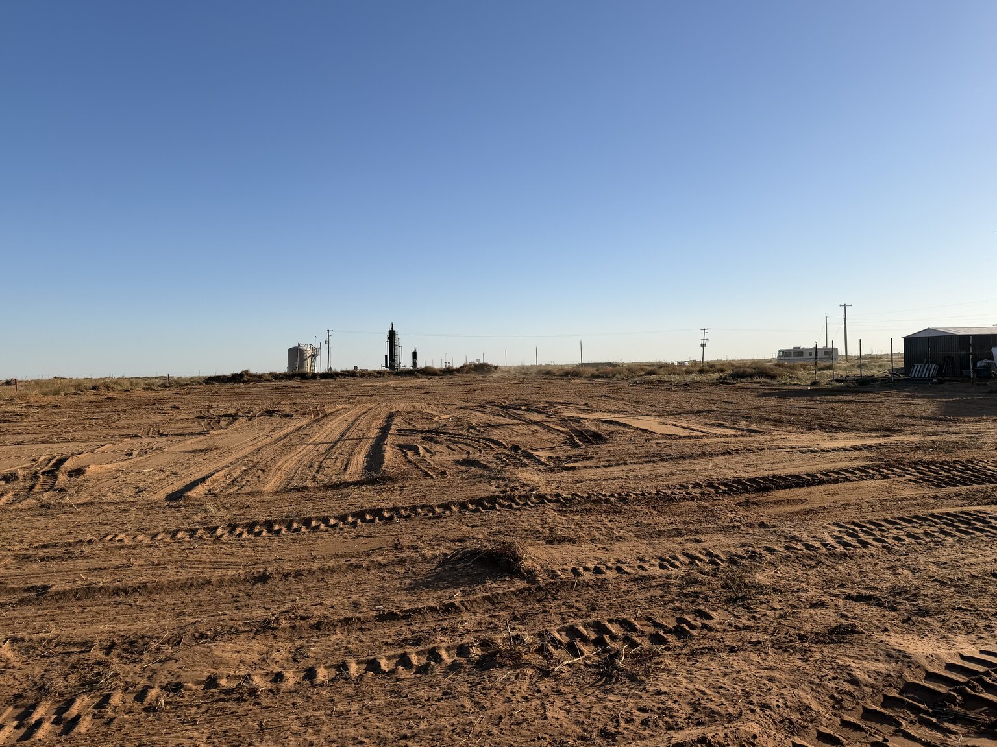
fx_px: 720
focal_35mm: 25
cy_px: 375
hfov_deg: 69.4
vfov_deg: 54.9
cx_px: 503
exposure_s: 1/5714
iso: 80
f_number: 1.78
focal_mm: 6.76
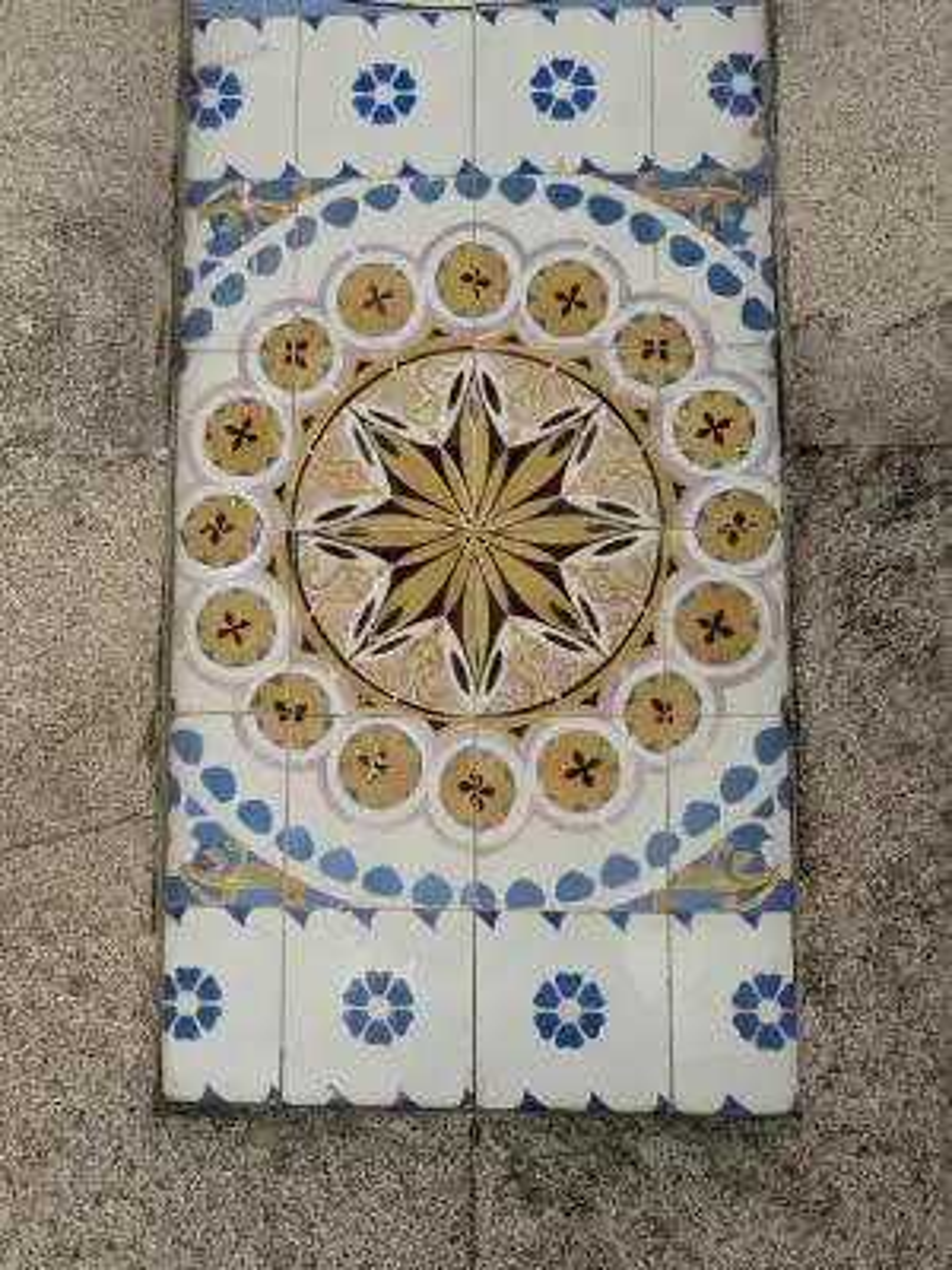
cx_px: 476
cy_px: 635
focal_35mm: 27
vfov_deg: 65.3
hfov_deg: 51.4
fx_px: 990
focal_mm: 4.38
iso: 45
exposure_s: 1/146
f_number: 1.73
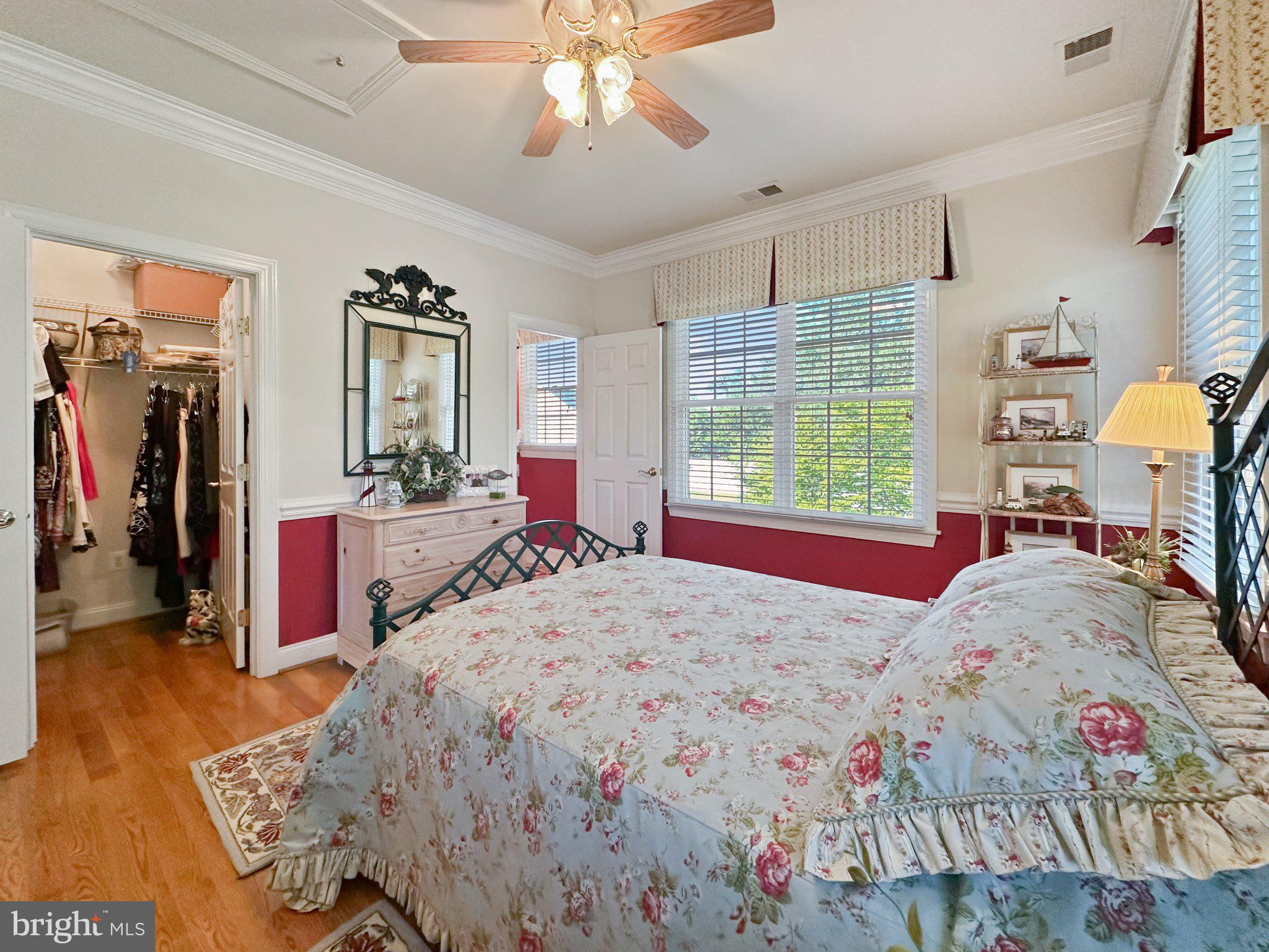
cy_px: 476
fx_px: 513
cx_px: 634
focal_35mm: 14
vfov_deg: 85.7
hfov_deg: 102.1
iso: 200
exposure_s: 1/120
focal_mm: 2.22
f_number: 2.2
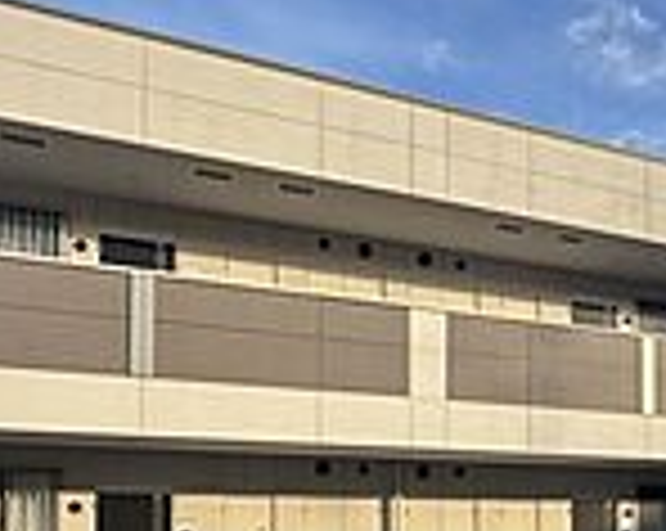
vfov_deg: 36.6
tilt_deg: +1.2
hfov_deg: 47.4
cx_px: 495
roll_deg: -0.1
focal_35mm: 37
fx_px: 728
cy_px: 513
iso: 40
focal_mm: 2.22
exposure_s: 1/541
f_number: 2.2
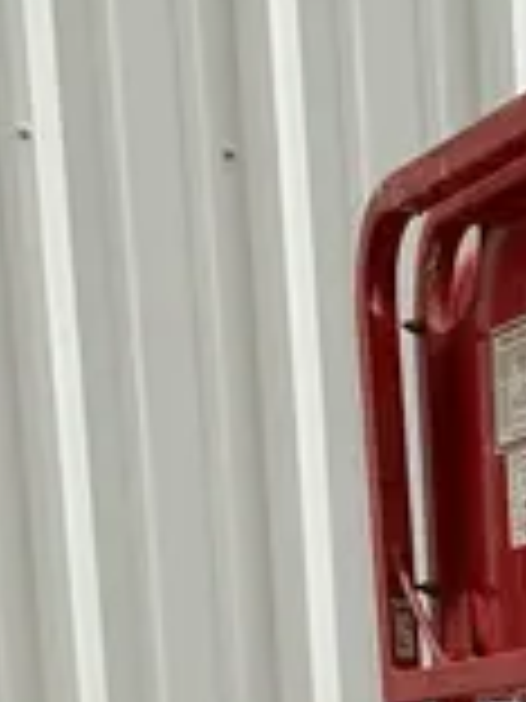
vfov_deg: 14.1
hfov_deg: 10.8
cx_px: 1155
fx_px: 2472
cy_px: 1303
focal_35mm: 122
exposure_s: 1/109
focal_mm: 4.25
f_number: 1.8
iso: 100
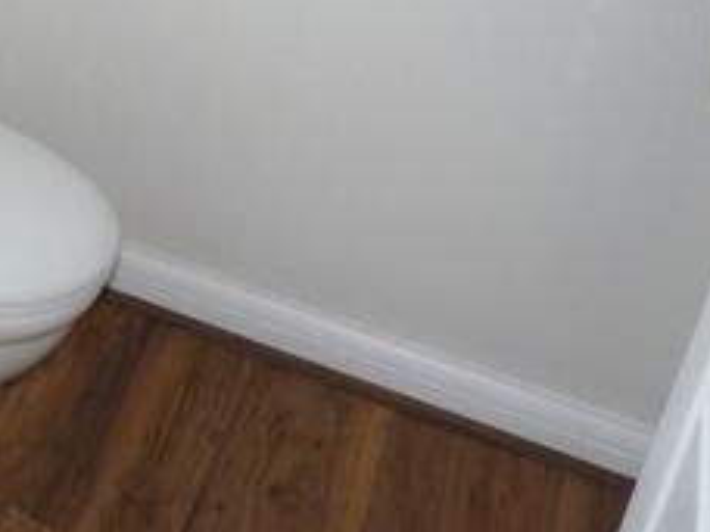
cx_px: -142
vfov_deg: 20.2
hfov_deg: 25.3
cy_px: -79
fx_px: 1415
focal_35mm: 69
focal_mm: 4.8
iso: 100
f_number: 2.8
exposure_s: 1/30
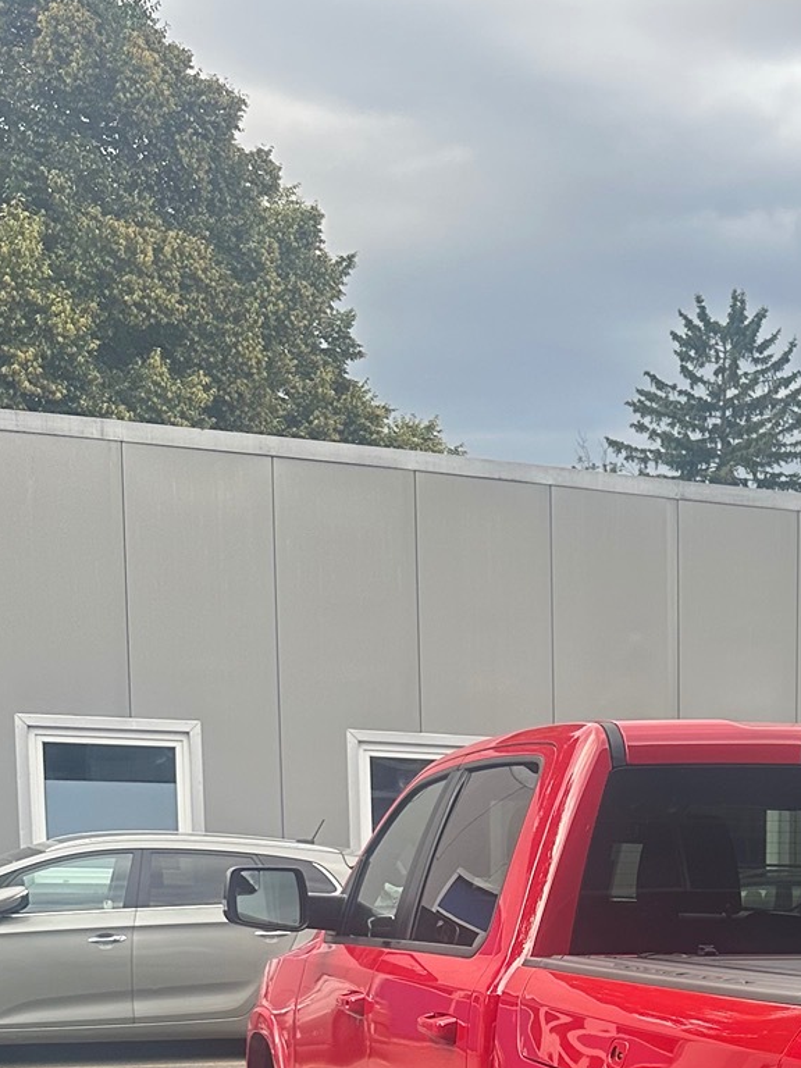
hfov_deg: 21.8
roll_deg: -2.2
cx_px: 932
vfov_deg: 28.5
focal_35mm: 63
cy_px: 1106
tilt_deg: -7.7
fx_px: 1944
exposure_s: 1/864
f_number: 1.78
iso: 80
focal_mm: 6.86
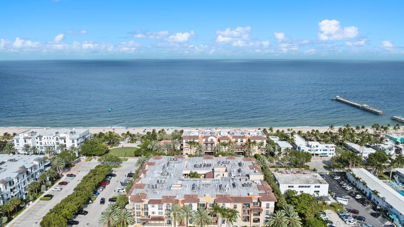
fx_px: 289
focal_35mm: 27
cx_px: 200
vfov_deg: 42.9
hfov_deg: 69.9
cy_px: 123
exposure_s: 1/1600
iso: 100
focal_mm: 12.29
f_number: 2.8
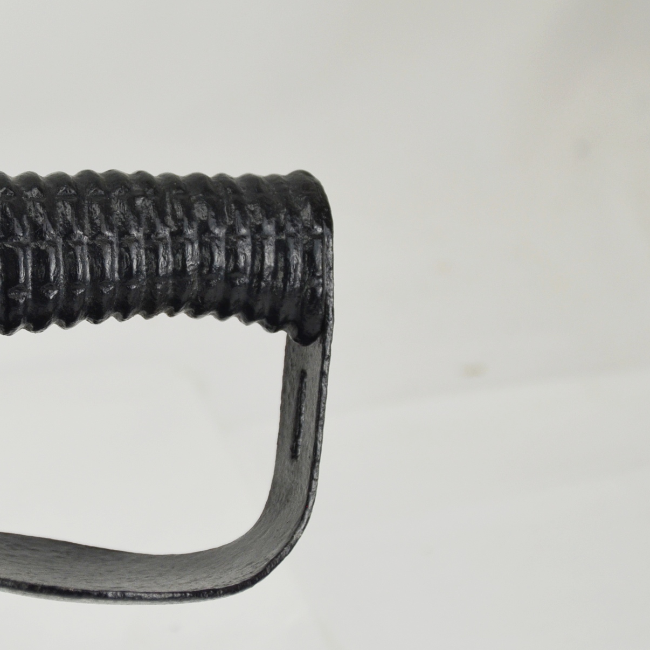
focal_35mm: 234
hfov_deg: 7.5
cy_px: 290
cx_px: 78
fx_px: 4971
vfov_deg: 7.5
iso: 500
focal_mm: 90
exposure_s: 1/250
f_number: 5.6
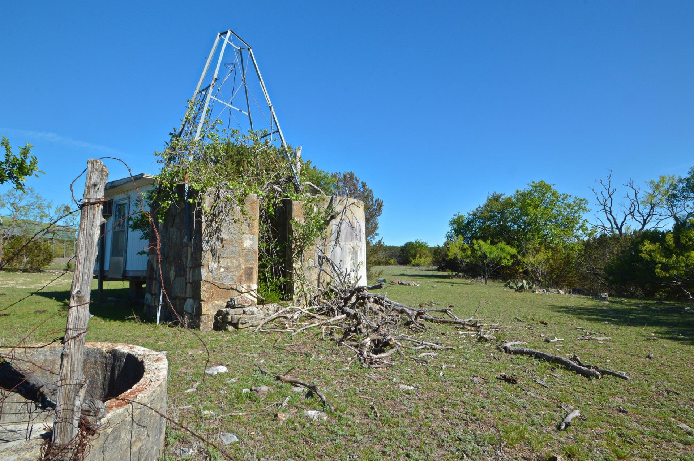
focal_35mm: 16
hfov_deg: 96.8
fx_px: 308
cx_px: 344
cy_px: 225
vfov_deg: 73.6
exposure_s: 1/60
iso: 200
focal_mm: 10
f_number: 16
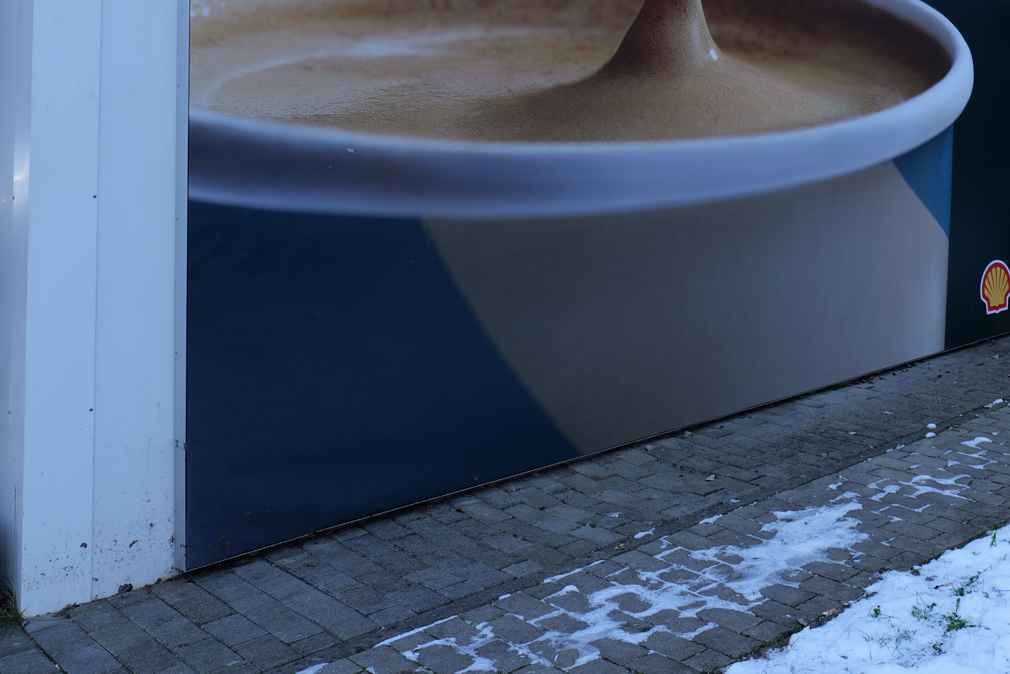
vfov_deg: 32.9
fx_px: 1066
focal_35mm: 38
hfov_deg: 46.0
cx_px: 901
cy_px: 45
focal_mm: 20
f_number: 5.6
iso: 100
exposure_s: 1/160
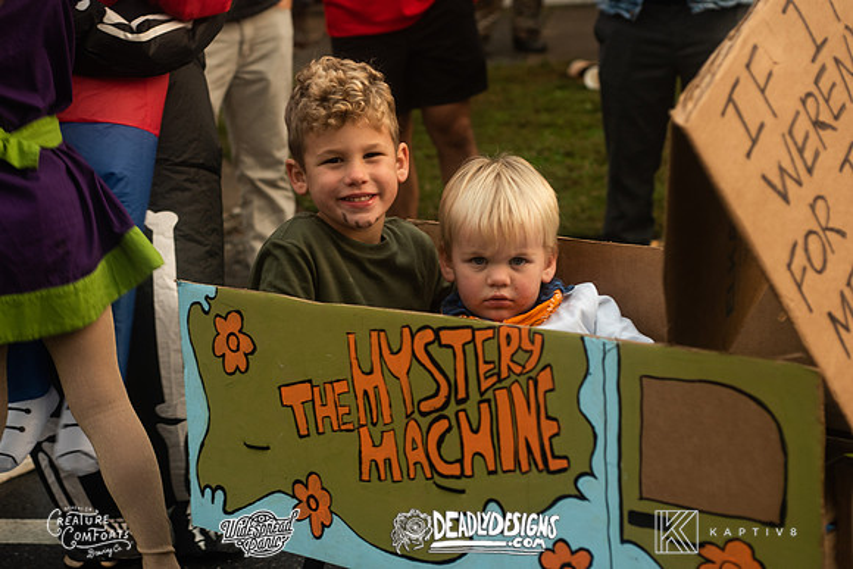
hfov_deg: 26.0
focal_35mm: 78
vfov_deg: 17.5
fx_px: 1849
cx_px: 378
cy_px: 252
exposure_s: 1/100
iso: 500
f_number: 4.5
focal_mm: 70
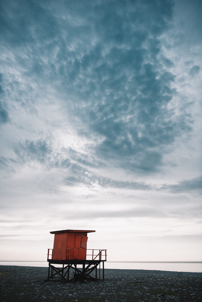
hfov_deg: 45.0
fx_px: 244
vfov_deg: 63.6
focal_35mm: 29
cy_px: 151
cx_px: 101
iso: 64
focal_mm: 29
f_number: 2.8
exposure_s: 1/800
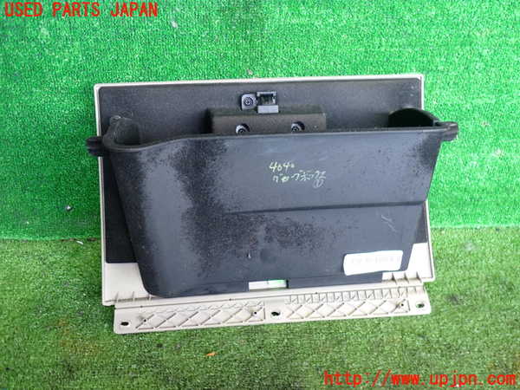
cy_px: 195
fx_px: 451
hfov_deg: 60.0
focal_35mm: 30
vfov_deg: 46.8
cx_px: 260
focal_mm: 5.4
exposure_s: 1/30
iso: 200
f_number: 2.3
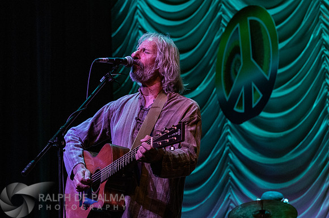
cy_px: 130
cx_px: 140
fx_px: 938
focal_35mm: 103
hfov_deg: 19.9
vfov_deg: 13.2
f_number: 5.6
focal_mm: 70
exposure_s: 1/160
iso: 2000
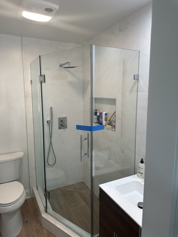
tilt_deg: -7.9
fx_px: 165
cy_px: 118
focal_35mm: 24
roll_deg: +0.2
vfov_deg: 71.6
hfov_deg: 56.8
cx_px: 89
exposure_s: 1/120
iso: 160
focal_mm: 6.86
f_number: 1.78
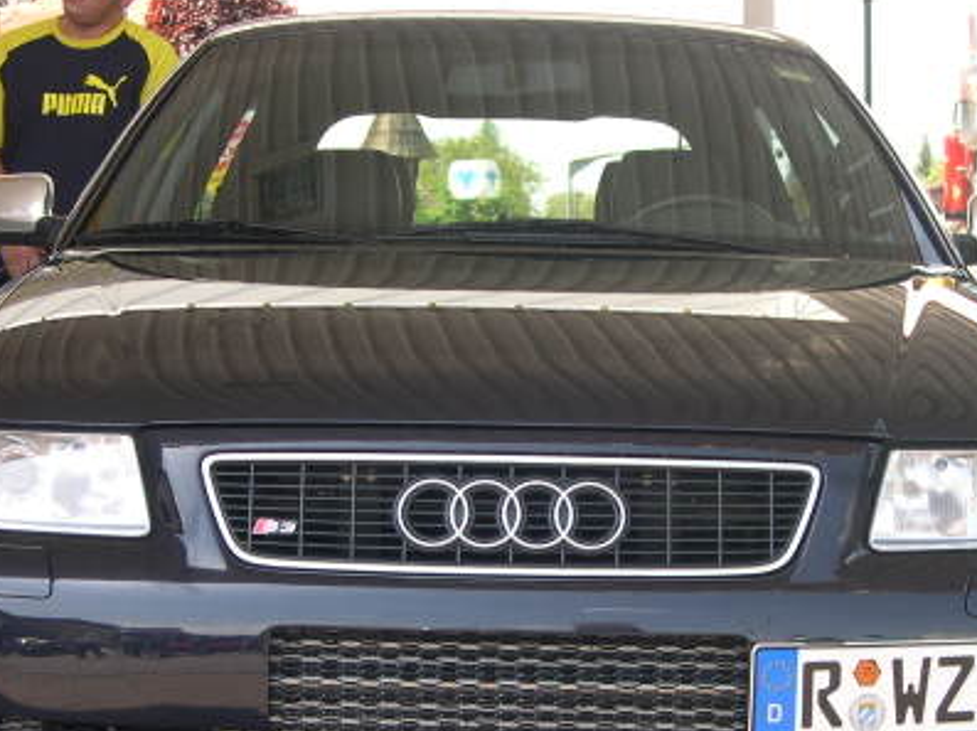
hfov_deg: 21.3
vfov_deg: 16.0
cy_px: 537
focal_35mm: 92
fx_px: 2594
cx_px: 495
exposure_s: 1/172
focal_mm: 12.2
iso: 100
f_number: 3.4
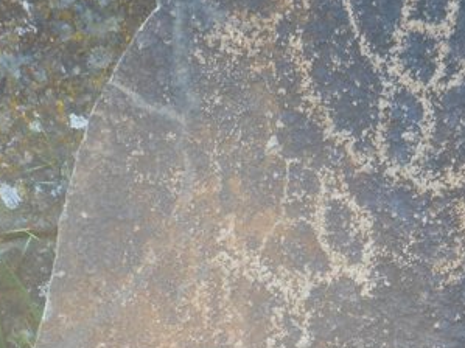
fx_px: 10098
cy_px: 294
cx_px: 378
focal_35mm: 752
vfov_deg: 2.0
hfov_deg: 2.6
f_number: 5.8
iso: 80
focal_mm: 45
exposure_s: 1/30
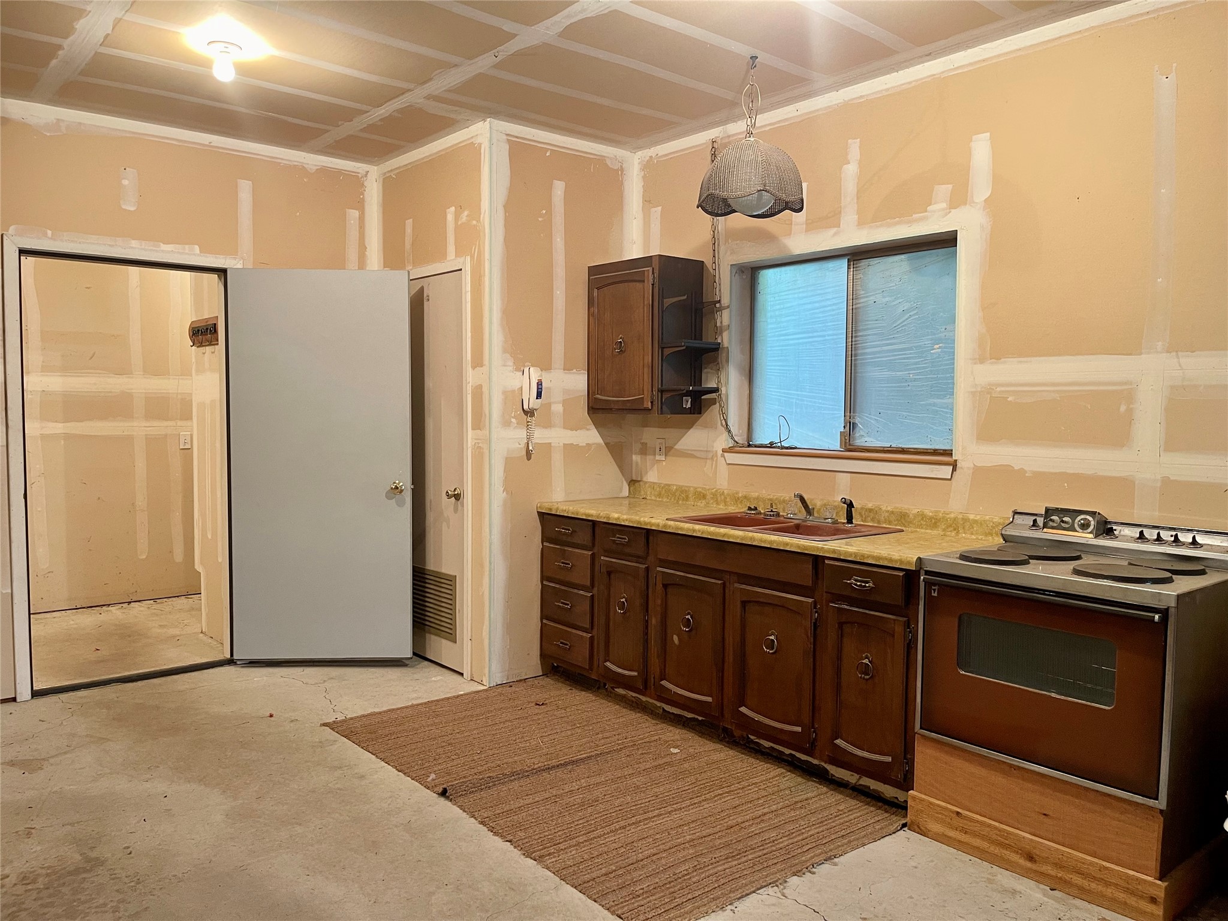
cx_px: 614
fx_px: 887
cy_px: 460
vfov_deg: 54.9
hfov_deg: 69.4
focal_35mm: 25
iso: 200
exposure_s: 1/60
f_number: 1.6
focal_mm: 5.1
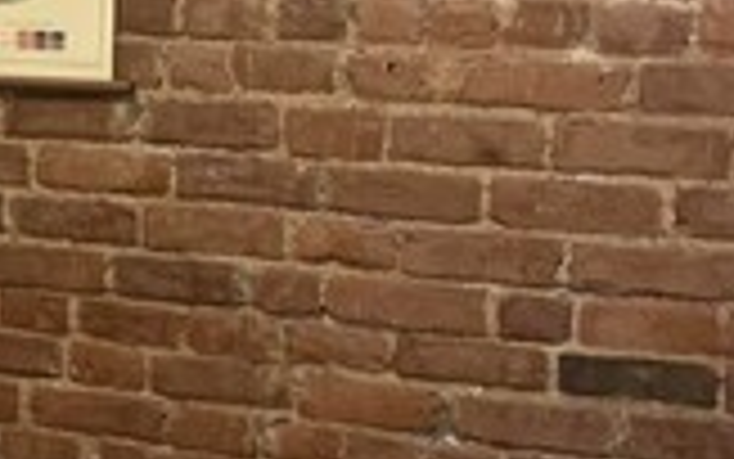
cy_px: 256
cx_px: -133
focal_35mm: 113
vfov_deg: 11.6
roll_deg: -0.2
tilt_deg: -9.0
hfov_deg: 17.6
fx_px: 2261
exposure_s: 1/40
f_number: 1.8
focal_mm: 4.25
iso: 400
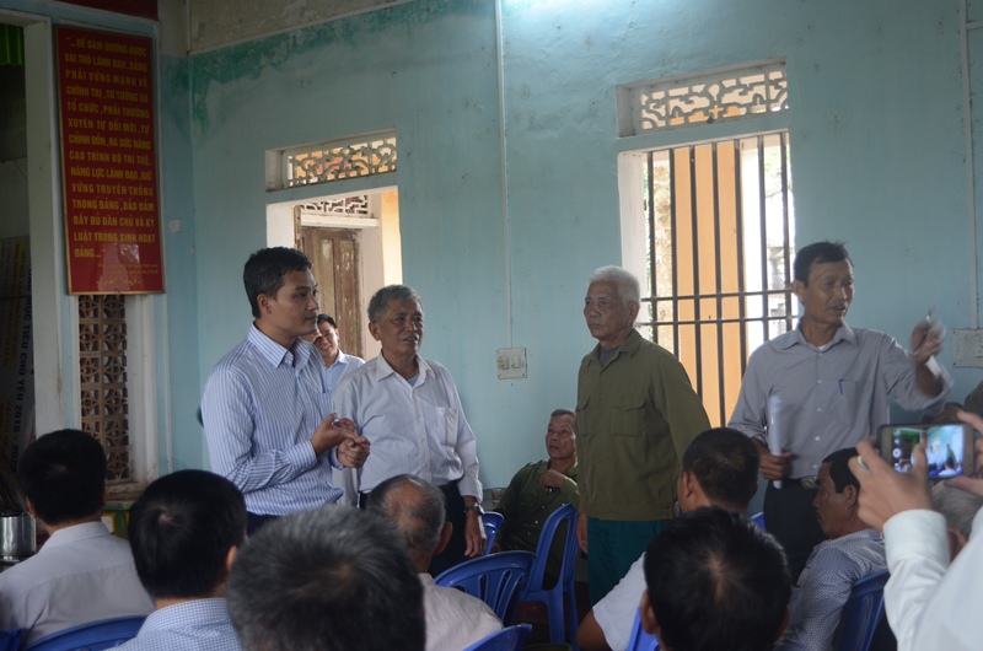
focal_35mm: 51
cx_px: 492
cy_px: 326
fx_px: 1390
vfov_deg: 26.4
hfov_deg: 39.0
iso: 400
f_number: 4.5
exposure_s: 1/30
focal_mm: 34
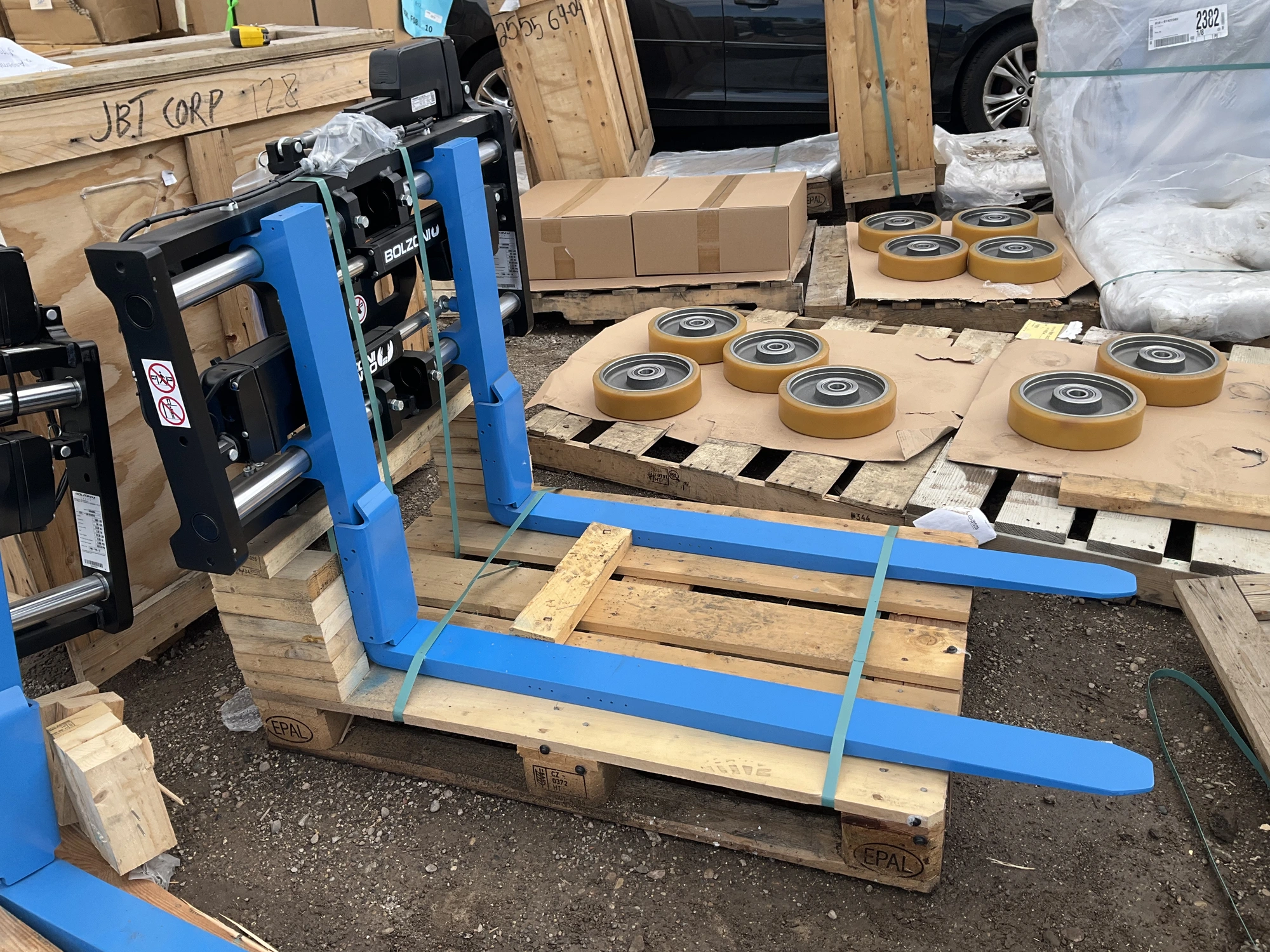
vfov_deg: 48.2
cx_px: 635
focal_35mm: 29
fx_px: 1064
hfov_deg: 61.7
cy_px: 476
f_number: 1.8
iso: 25
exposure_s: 1/606
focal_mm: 3
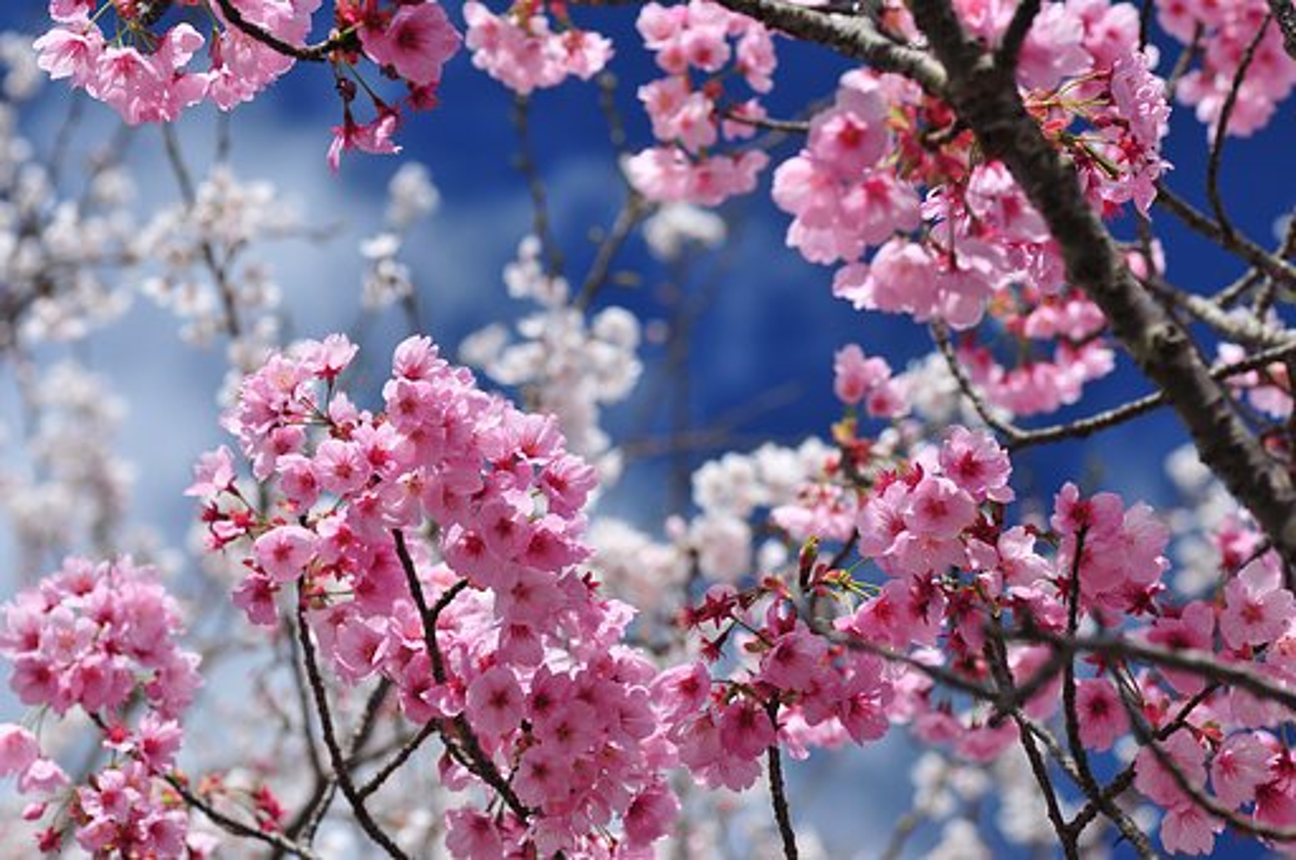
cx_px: 648
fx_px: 4854
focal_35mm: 135
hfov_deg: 15.2
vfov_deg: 10.1
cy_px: 430
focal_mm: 90
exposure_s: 1/400
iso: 200
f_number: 5.6
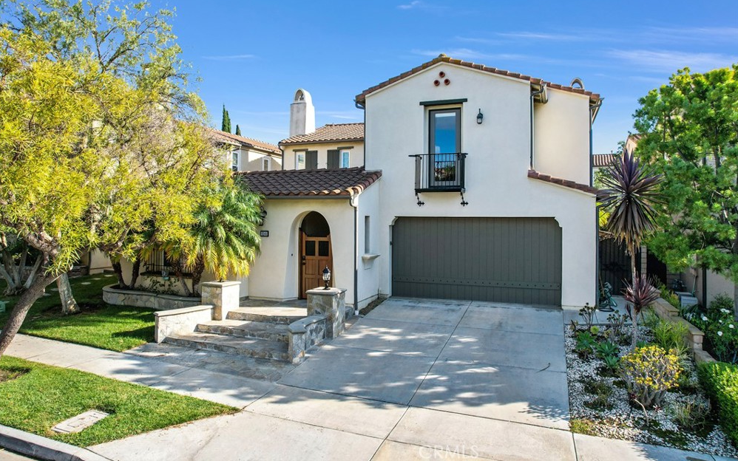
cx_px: 362
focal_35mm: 23
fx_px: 463
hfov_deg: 77.1
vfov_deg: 52.9
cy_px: 210
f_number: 2.8
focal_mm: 8.38
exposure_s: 1/1000
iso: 100
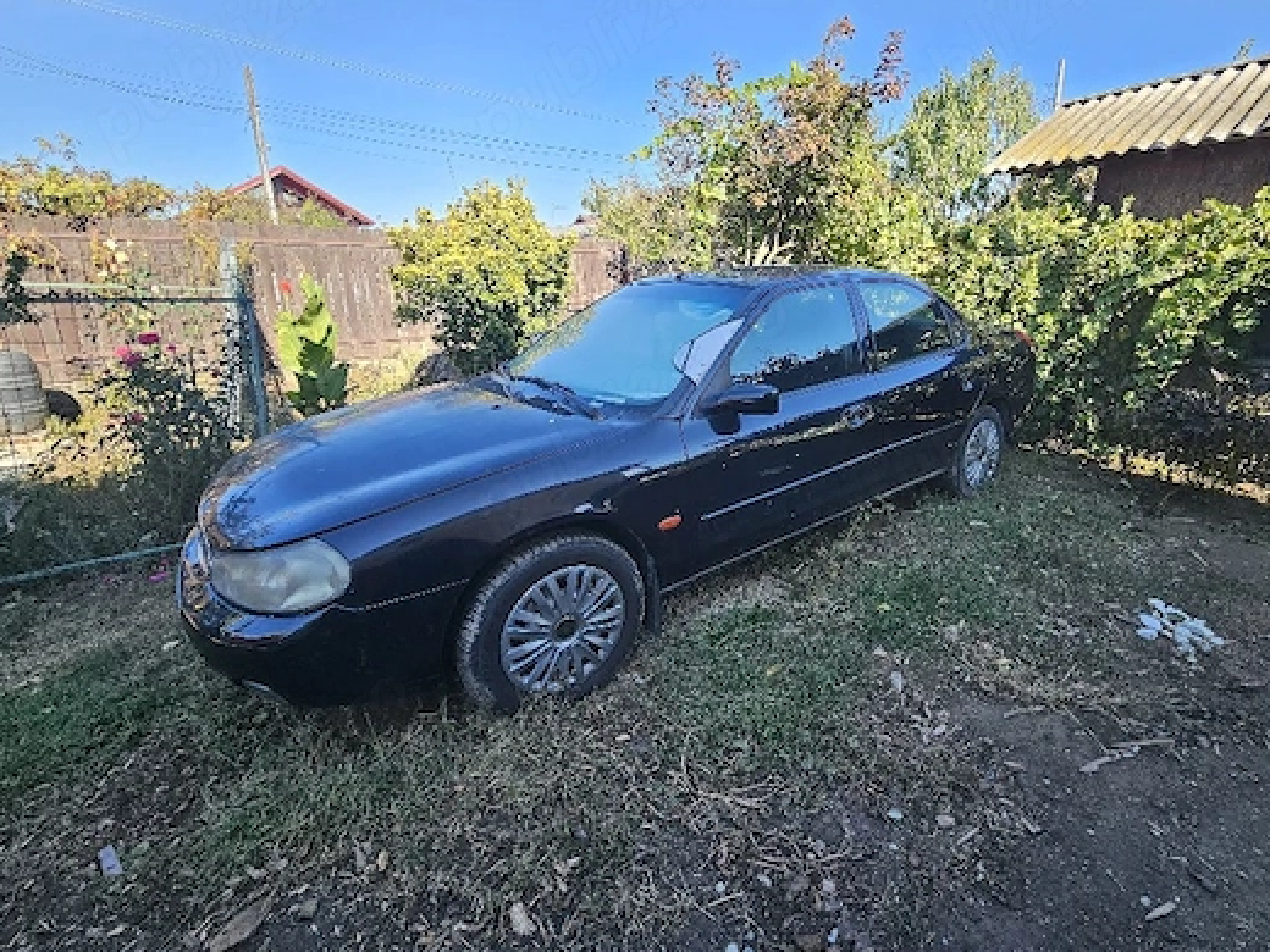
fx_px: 550
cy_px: 422
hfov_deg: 97.5
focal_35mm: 15
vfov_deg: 81.4
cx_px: 728
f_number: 2.2
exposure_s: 1/476
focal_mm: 2.2
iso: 50
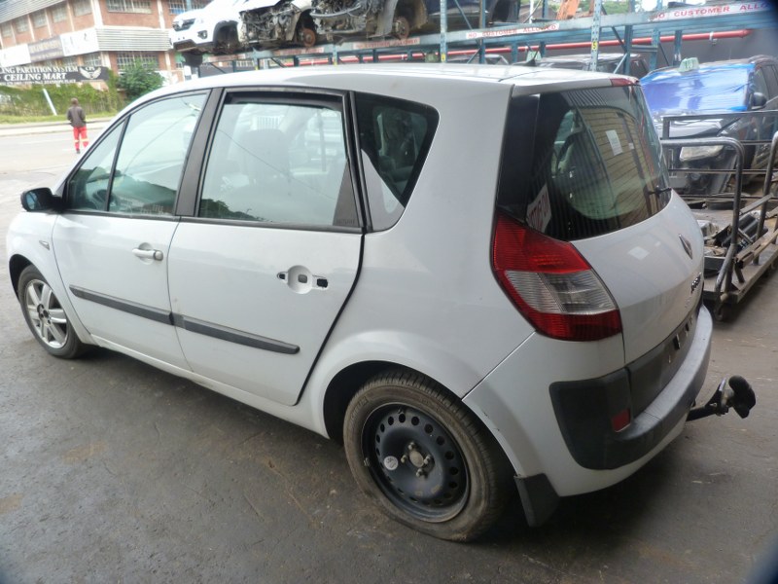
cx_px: 389
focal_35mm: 25
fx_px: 562
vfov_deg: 54.9
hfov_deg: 69.4
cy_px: 292
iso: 125
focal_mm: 4.5
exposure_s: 1/100
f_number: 2.8
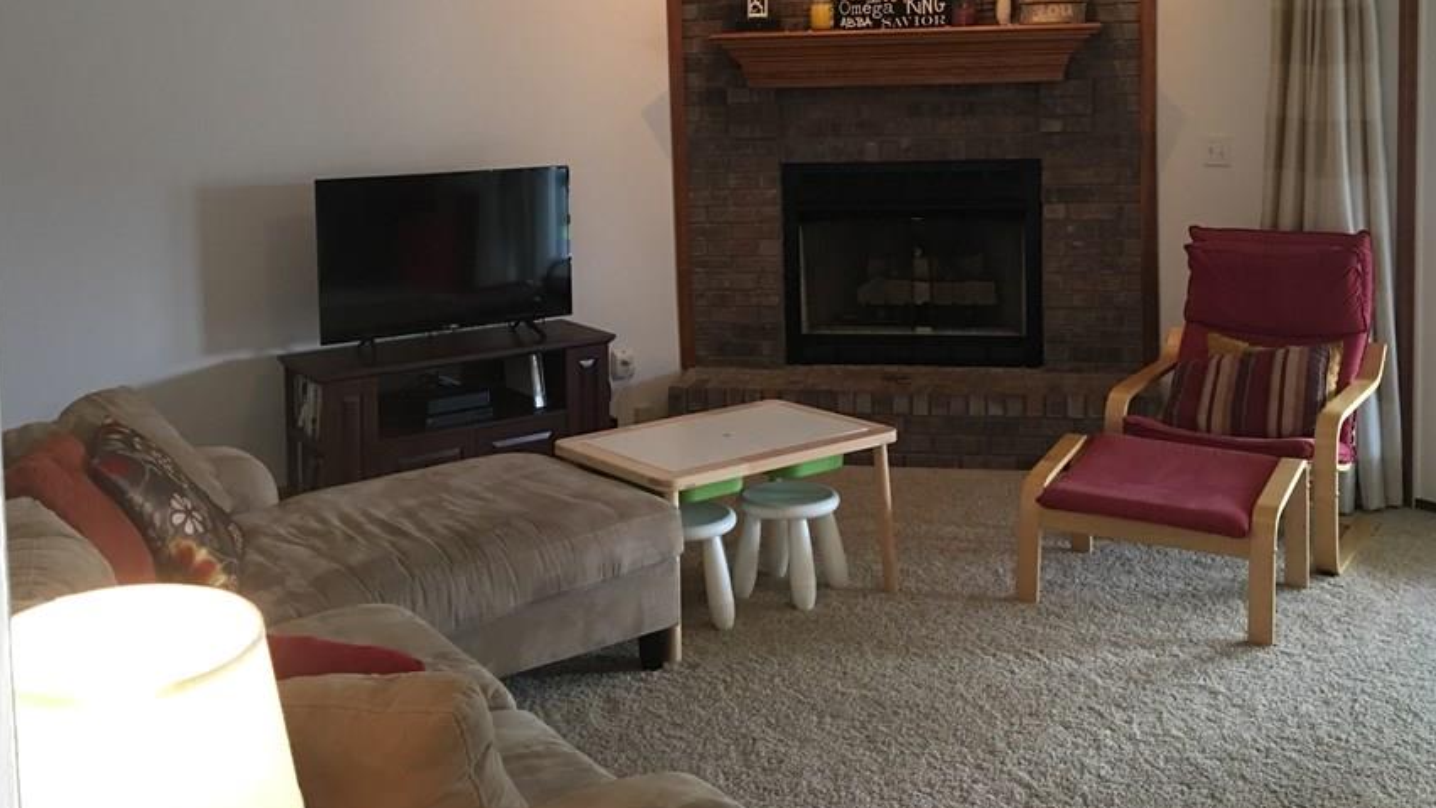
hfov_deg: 52.8
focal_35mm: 38
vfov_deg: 30.6
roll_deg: +1.3
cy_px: 186
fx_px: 1447
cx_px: 695
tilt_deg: -3.2
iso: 80
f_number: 2.2
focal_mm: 4.15
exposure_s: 1/15
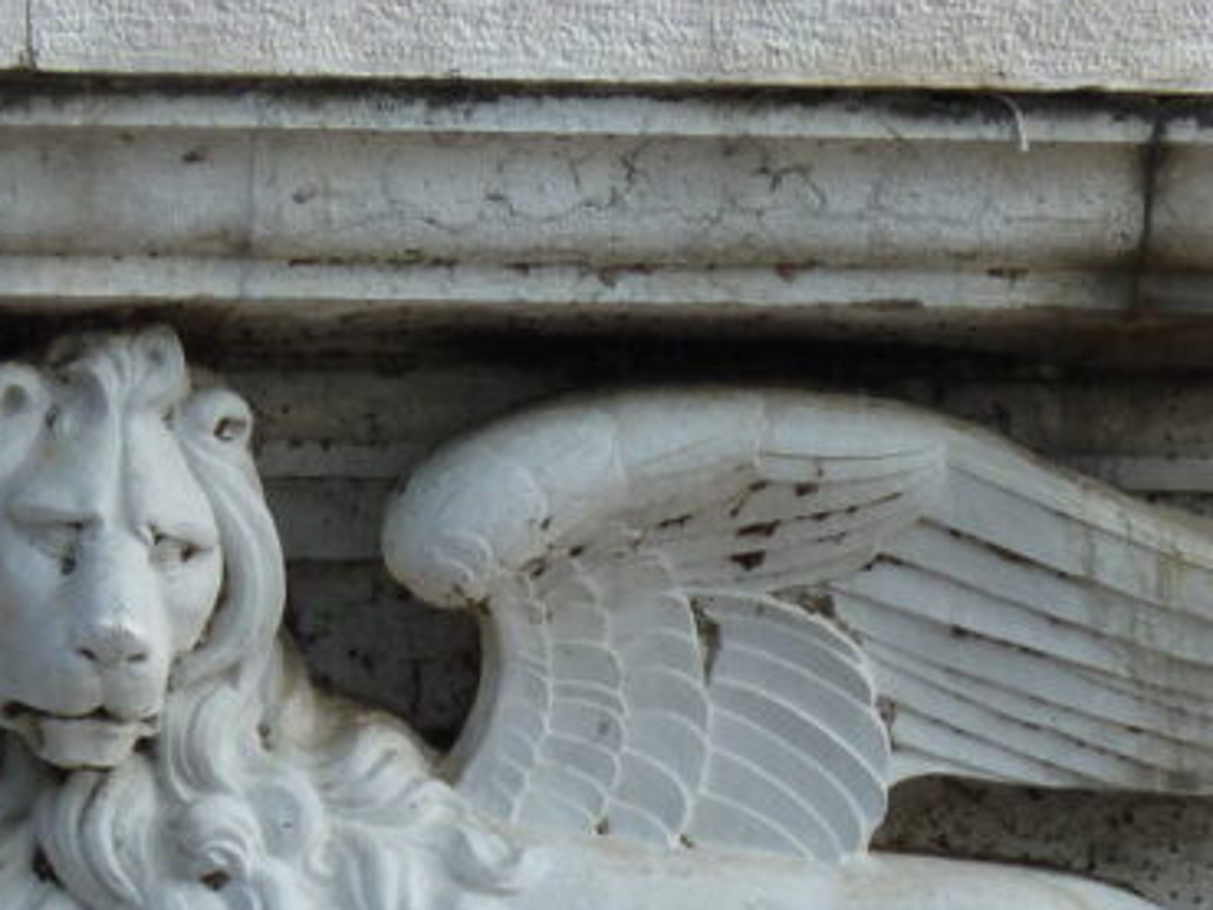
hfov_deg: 3.4
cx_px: 687
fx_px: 20436
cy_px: 1018
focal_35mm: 583
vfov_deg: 2.6
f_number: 4.6
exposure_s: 1/400
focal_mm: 34.4
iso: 80
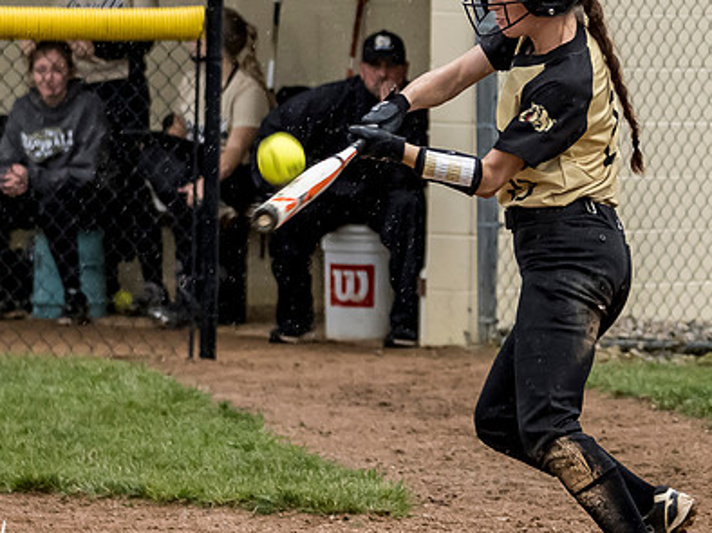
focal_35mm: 417
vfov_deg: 3.6
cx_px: 543
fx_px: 8572
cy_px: 127
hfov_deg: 4.8
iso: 1600
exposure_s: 1/1000
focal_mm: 96
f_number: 3.5
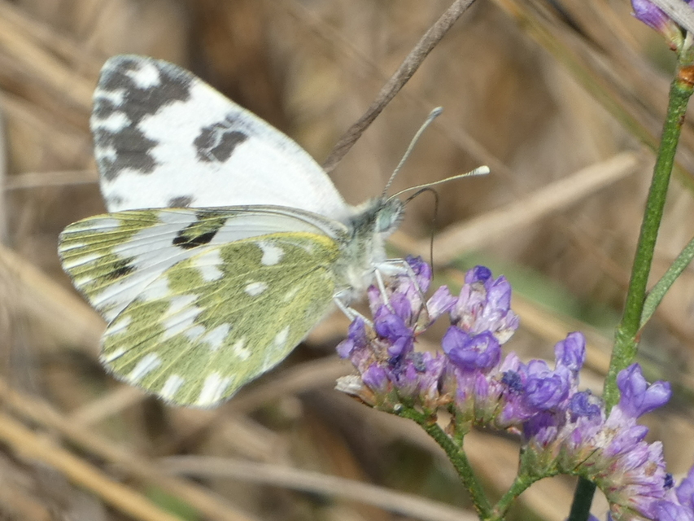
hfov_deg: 4.0
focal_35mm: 500
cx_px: 347
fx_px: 10026
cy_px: 260
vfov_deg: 3.0
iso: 80
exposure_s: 1/200
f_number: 5.6
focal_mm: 89.5
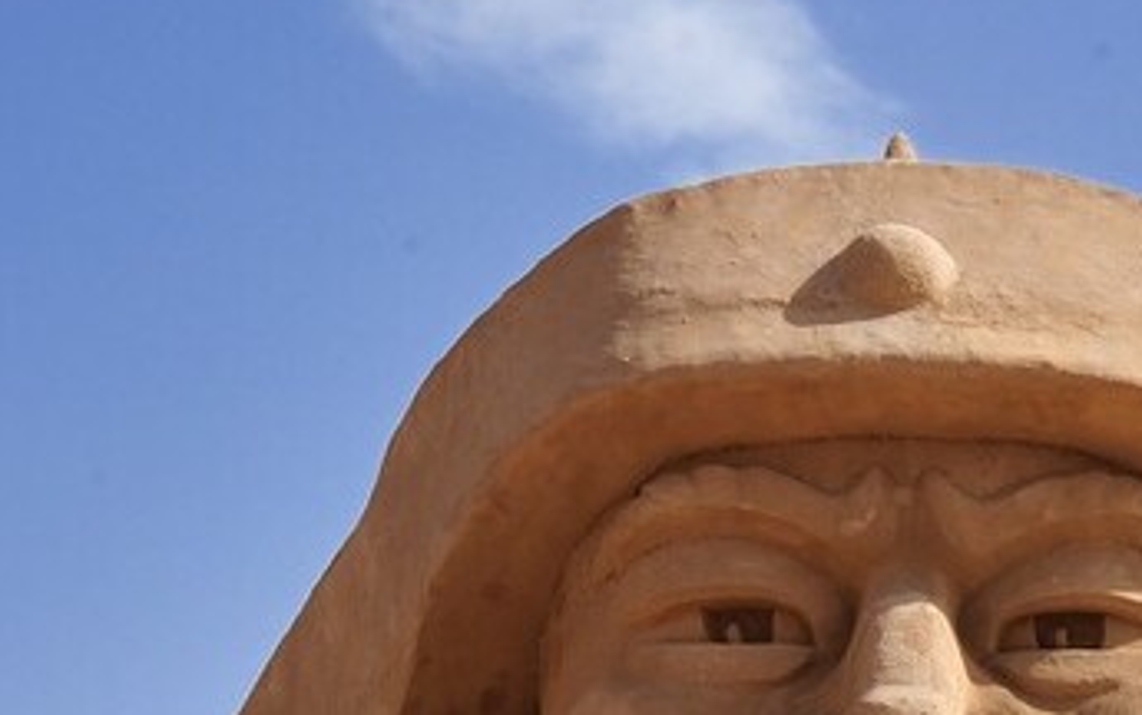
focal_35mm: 177
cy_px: 746
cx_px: 920
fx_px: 5511
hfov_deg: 11.8
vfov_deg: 7.4
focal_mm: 50
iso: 200
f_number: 14
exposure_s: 1/200
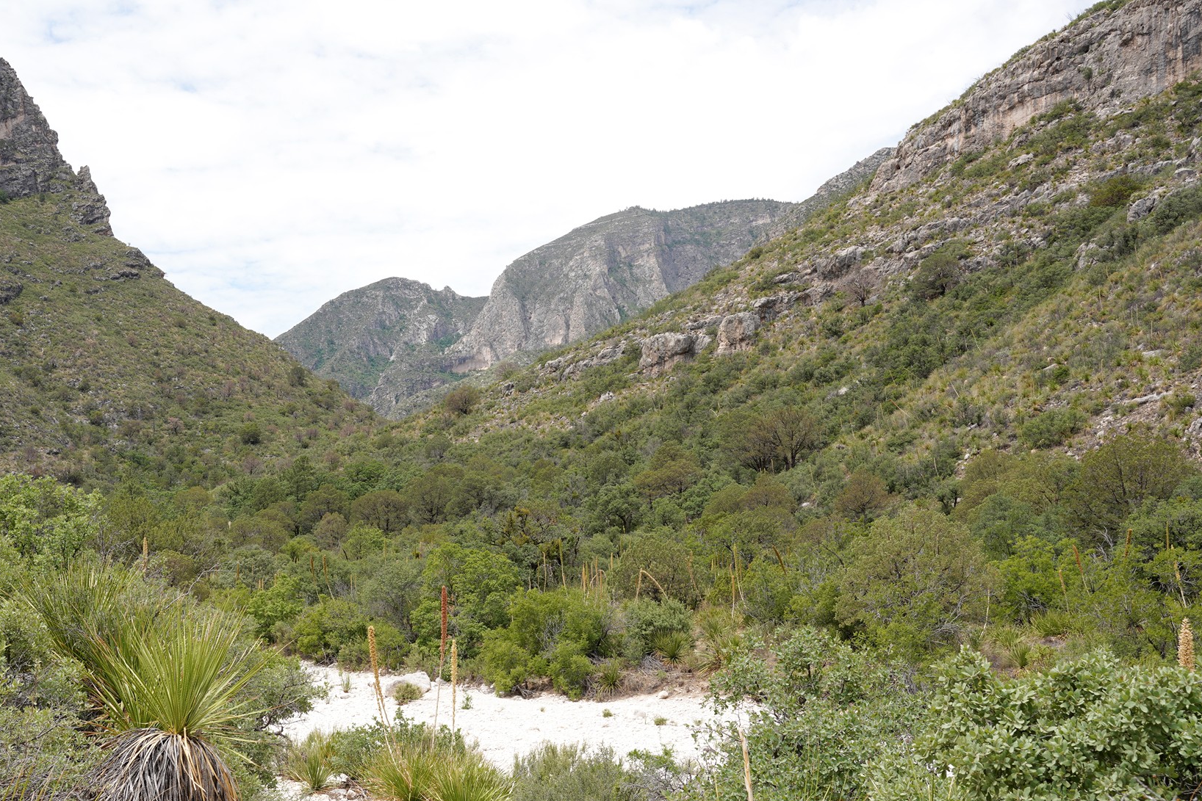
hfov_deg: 44.3
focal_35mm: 44
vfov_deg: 30.5
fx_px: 1469
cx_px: 484
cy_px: 466
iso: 100
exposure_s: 1/100
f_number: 11
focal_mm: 36
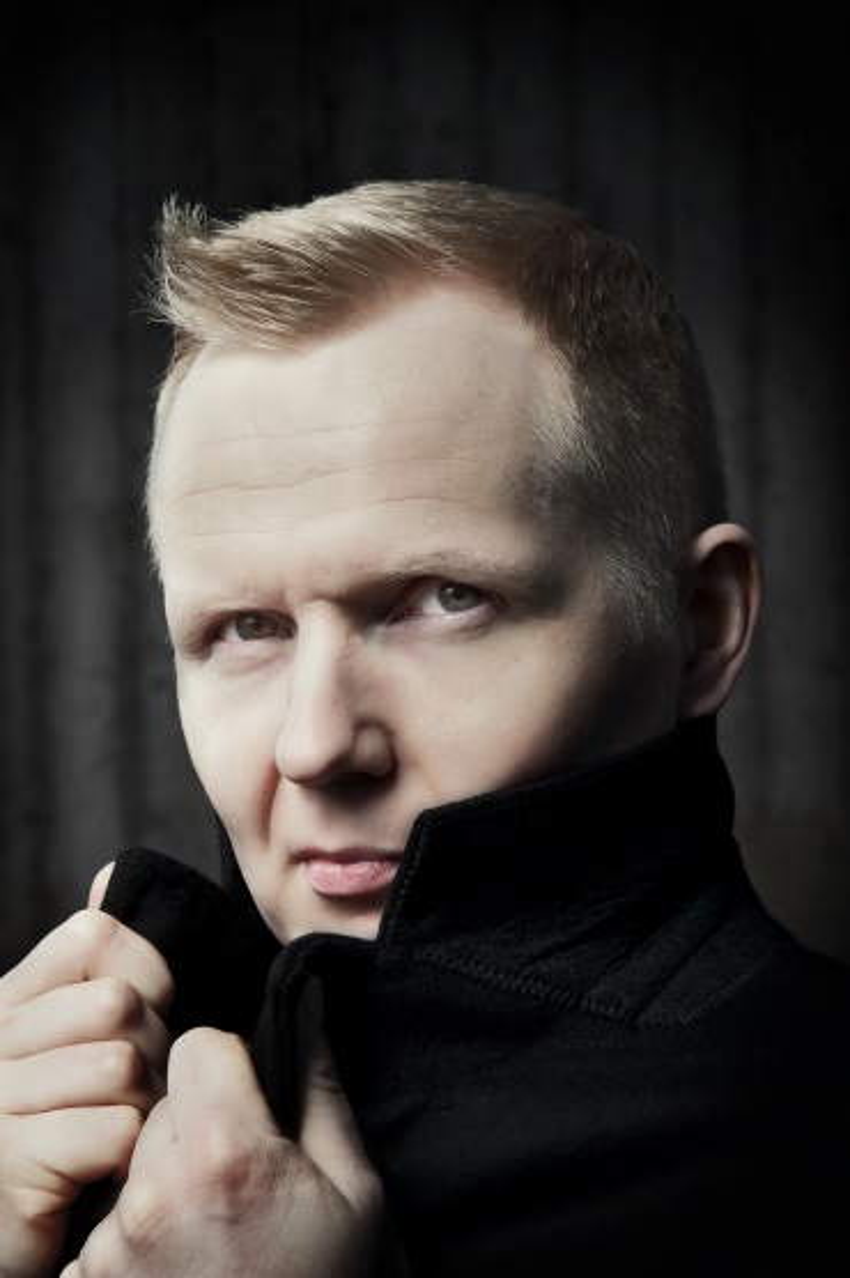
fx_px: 2482
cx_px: 425
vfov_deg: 28.9
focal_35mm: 70
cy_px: 639
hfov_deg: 19.4
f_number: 6.3
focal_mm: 70
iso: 200
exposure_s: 1/200
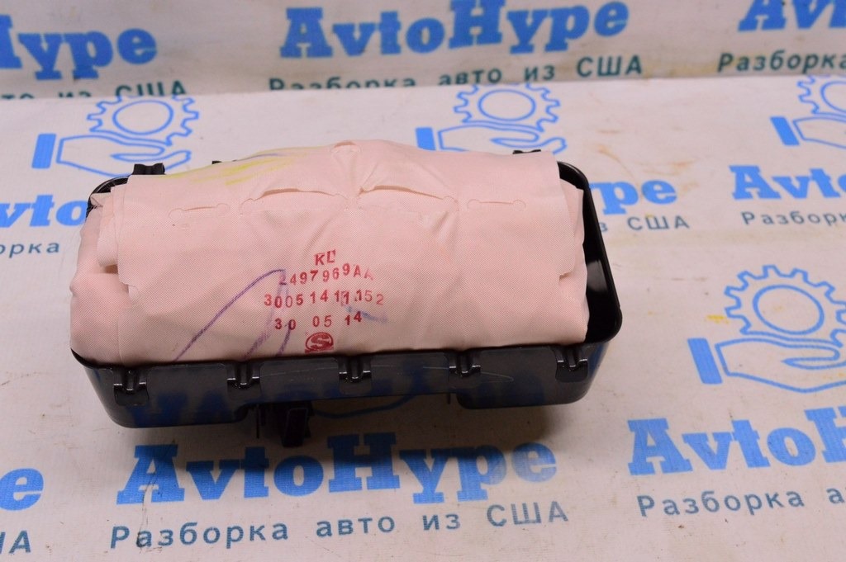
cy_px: 281
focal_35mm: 48
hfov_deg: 41.1
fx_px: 1127
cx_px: 423
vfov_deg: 28.0
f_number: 8
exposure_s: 1/125
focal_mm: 32
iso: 1600
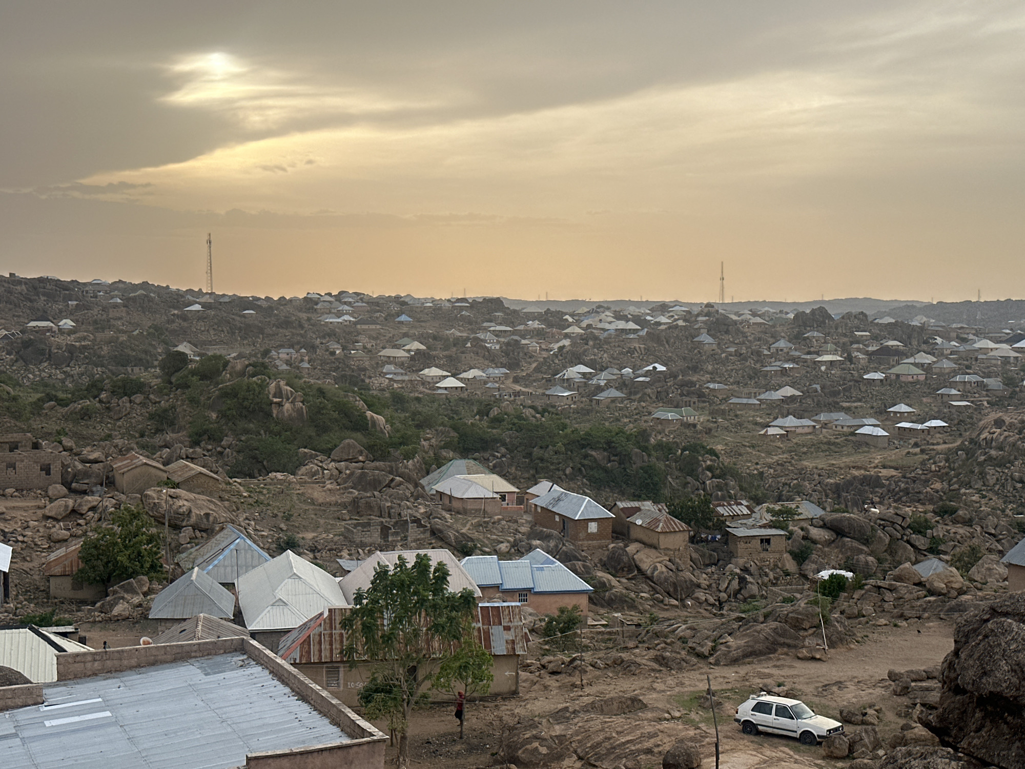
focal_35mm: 48
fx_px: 1421
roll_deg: -0.2
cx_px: 512
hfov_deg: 39.7
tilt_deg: -3.2
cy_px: 384
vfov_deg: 30.3
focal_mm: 6.86
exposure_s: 1/894
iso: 64
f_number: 1.78
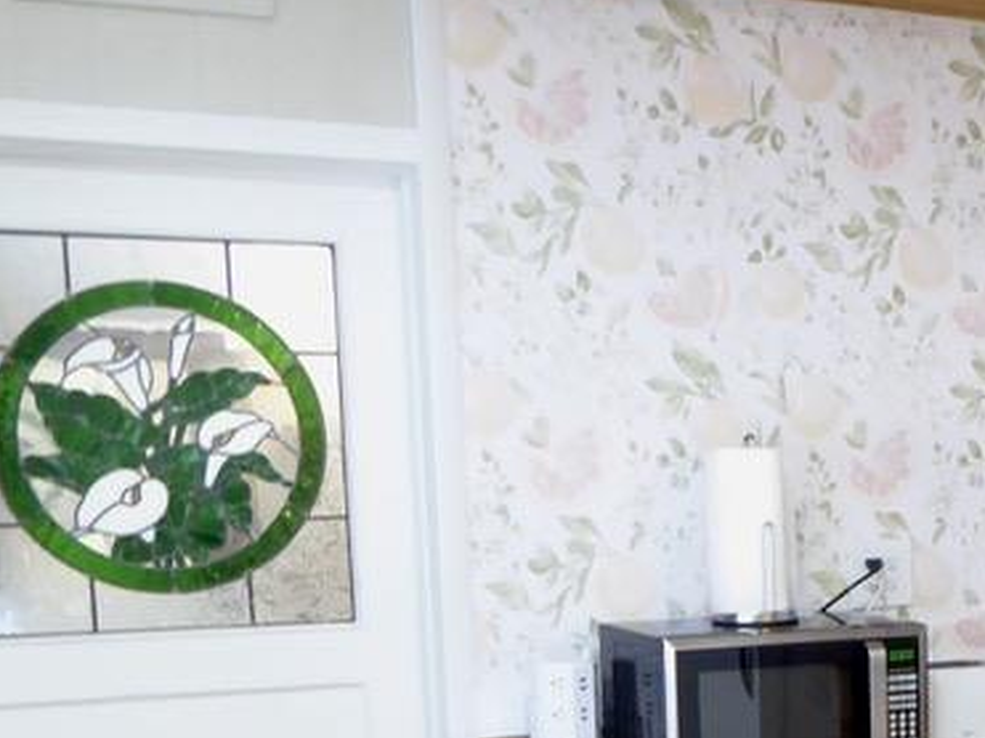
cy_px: 780
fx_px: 1963
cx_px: 1059
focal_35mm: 69
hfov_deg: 26.2
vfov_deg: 20.4
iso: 400
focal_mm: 4.3
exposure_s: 1/10
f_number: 3.3
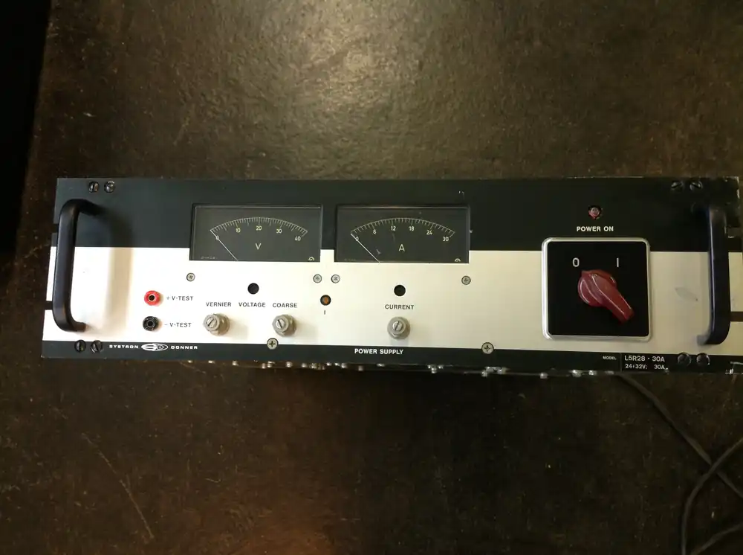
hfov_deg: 52.7
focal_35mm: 35
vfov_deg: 40.6
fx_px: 750
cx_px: 372
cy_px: 278
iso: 80
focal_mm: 4.28
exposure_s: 1/15
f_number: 2.4
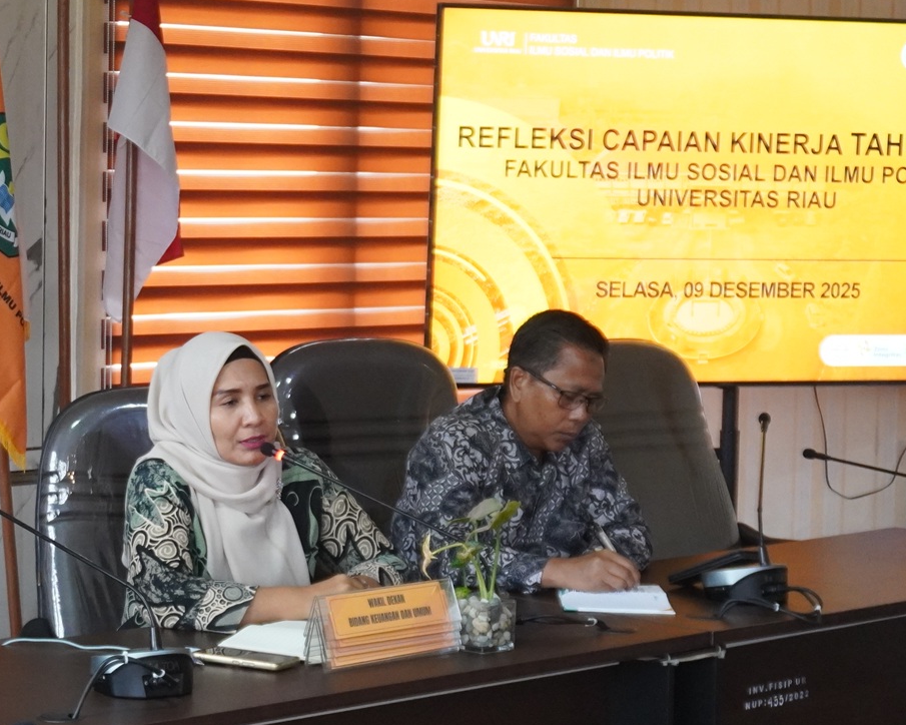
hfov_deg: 20.9
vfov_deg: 17.3
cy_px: 375
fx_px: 2389
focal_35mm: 89
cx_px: 36
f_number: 4.5
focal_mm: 27
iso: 2500
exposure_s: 1/50
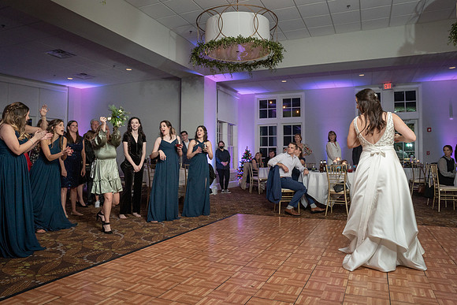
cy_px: 151
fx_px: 317
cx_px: 231
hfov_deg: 71.5
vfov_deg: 51.3
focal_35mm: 25
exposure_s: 1/200
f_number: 5.6
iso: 2000
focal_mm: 24
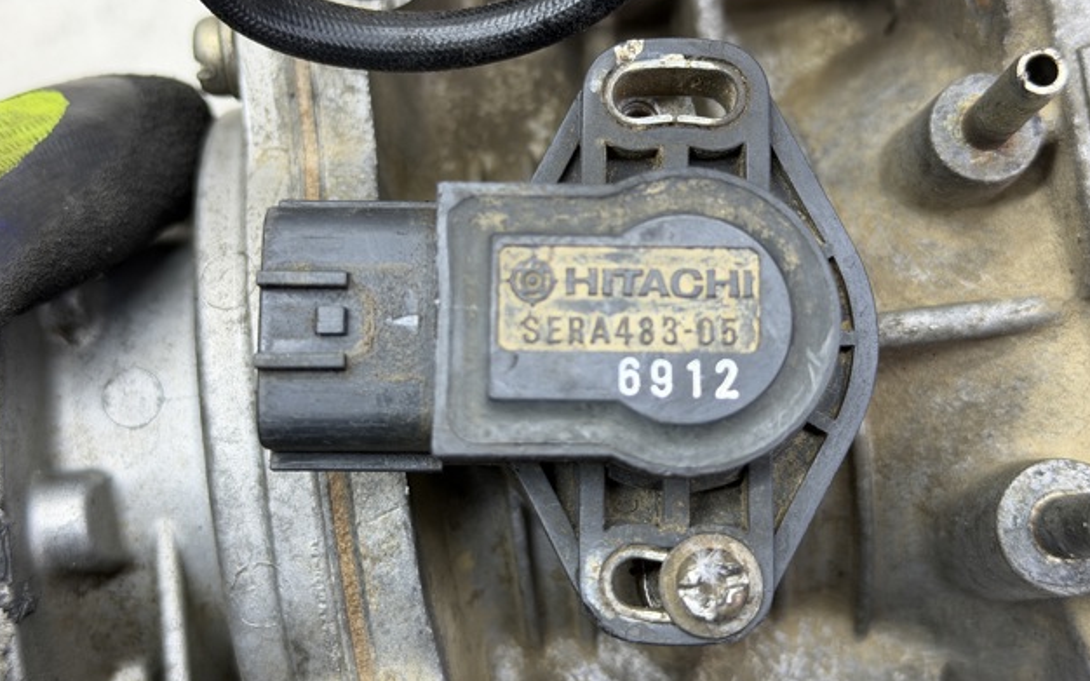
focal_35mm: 52
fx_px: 1544
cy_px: 311
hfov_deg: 38.9
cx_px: 547
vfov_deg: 24.9
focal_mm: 6.76
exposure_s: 1/111
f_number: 1.78
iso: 100
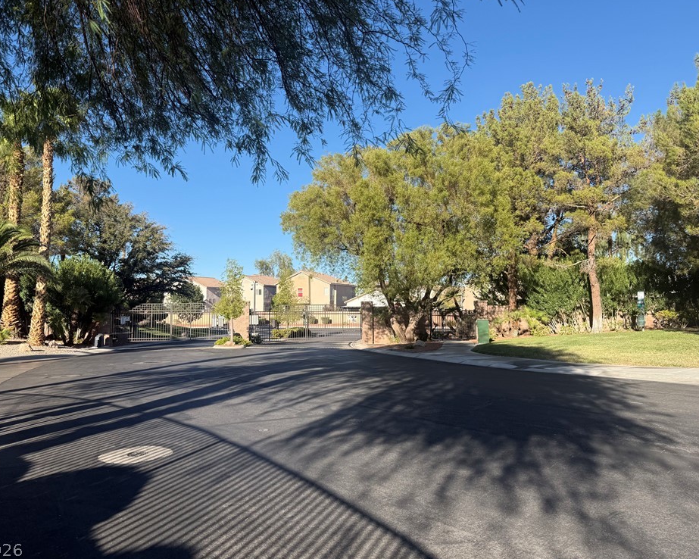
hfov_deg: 66.0
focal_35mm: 26
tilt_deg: +4.5
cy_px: 272
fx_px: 538
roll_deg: +1.0
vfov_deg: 54.9
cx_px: 328
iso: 80
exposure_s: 1/2801
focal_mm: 6.76
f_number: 1.78
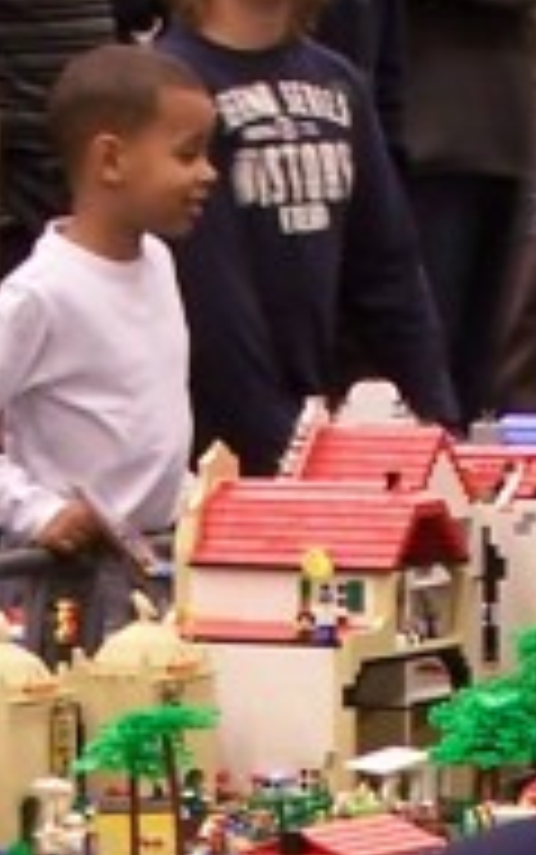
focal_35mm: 382
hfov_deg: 3.4
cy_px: 1598
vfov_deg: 5.4
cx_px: 275
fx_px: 8915
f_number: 3.2
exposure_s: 1/2
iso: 80
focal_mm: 11.1
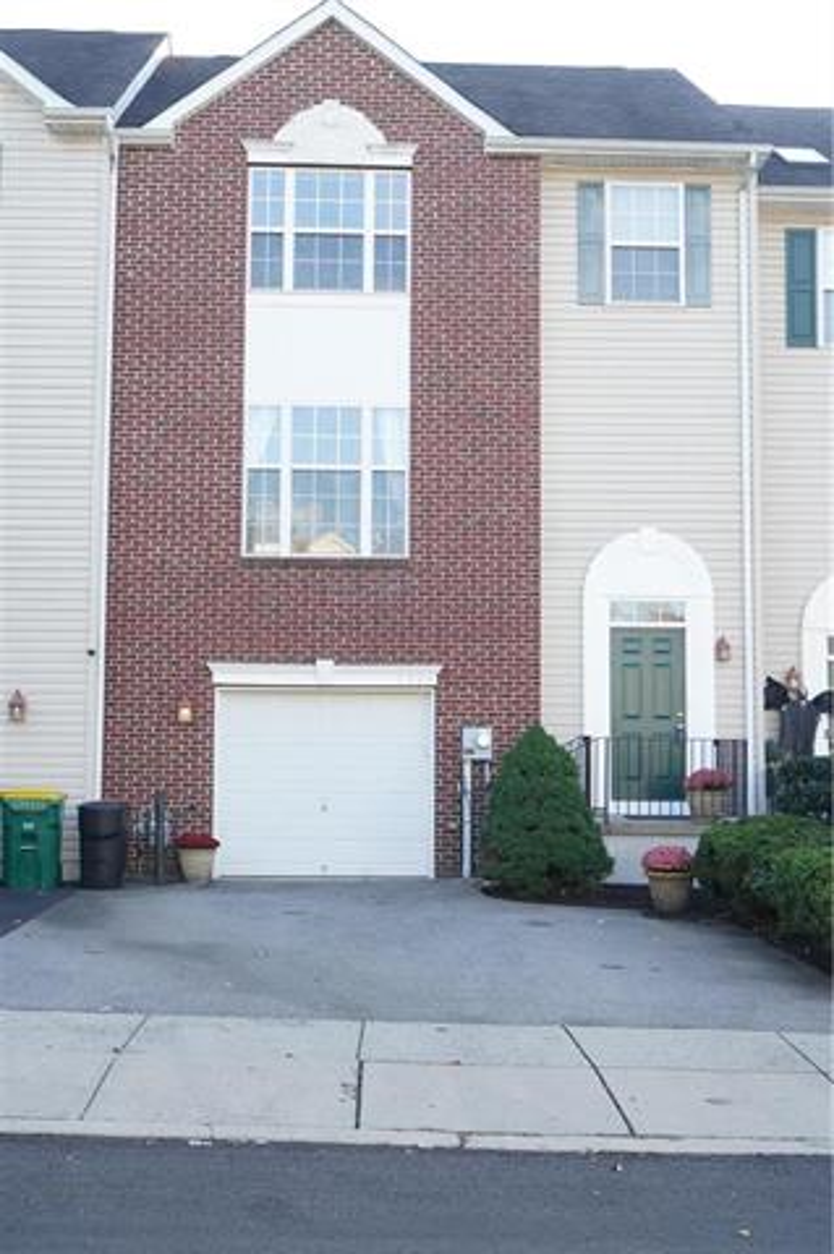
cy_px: 627
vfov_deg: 40.4
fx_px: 1706
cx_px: 417
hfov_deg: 27.5
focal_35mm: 49
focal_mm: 49
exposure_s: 1/640
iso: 2500
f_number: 8
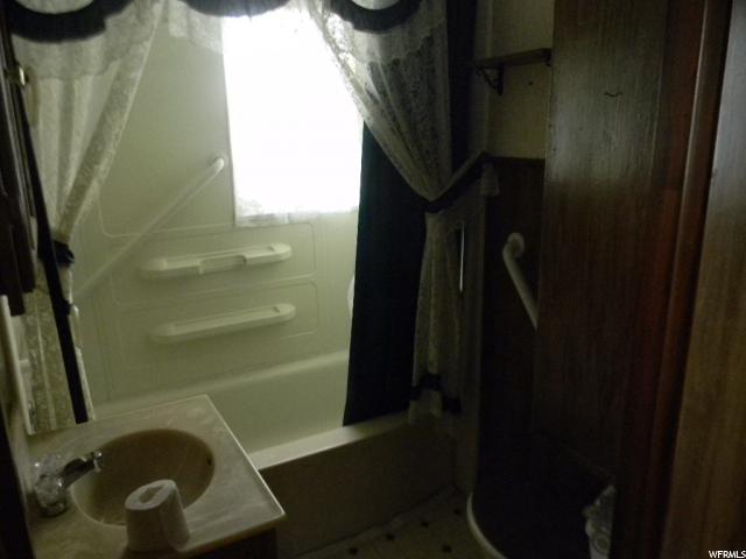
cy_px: 280
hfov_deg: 63.4
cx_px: 373
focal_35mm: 28
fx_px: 603
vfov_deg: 49.7
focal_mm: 5
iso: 800
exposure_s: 1/33.3
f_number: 3.5
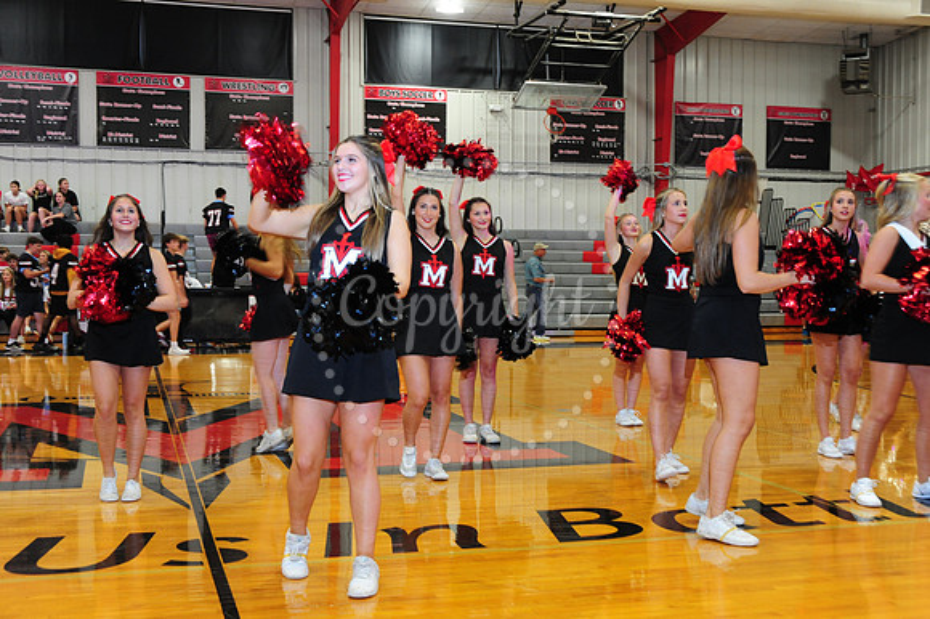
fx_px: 1136
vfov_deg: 30.5
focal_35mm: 44
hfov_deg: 44.5
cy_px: 310
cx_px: 465
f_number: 7.1
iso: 2000
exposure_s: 1/60
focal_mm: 44
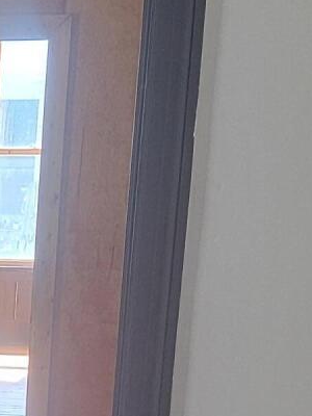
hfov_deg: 11.4
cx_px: -254
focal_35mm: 120
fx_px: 1442
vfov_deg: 15.9
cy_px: 465
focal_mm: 6.7
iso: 200
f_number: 1.8
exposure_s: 1/60
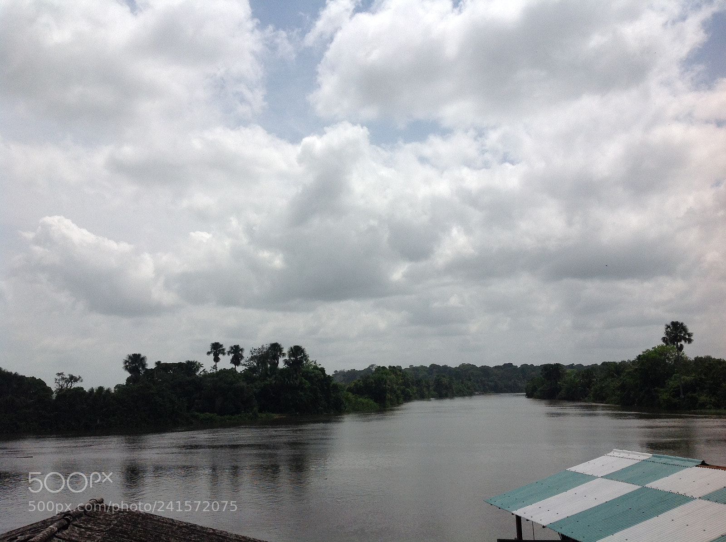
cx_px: 363
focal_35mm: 35
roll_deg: +2.0
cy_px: 271
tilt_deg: +10.9
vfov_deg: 40.6
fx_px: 733
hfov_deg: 52.7
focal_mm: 4.28
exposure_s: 1/6061
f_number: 2.4
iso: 50
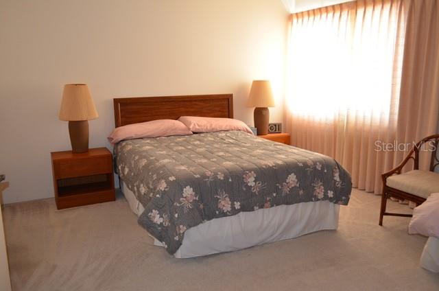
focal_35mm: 30
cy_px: 146
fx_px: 365
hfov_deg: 62.0
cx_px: 220
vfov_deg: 43.4
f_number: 3.8
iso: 1000
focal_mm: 20
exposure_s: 1/60
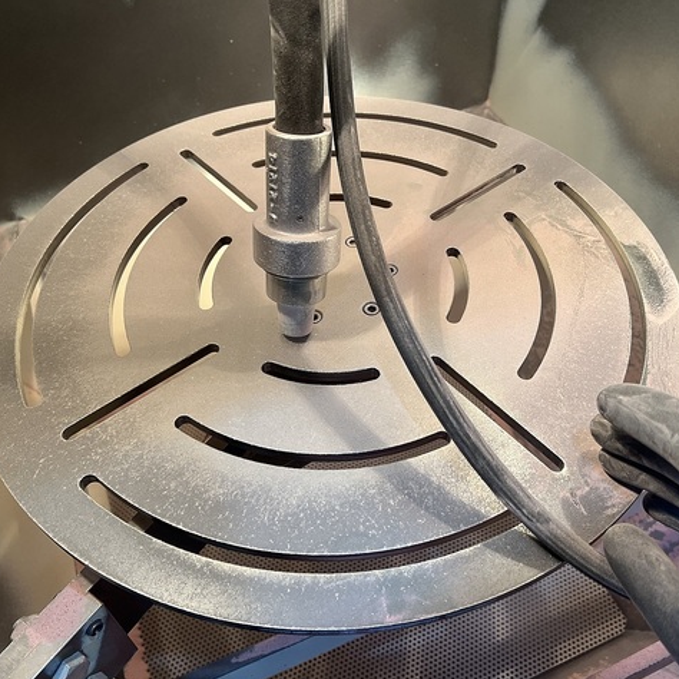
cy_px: 341
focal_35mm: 31
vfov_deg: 52.5
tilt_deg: -49.5
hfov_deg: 52.5
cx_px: 354
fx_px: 688
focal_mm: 5.7
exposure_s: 1/100
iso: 100
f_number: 1.5
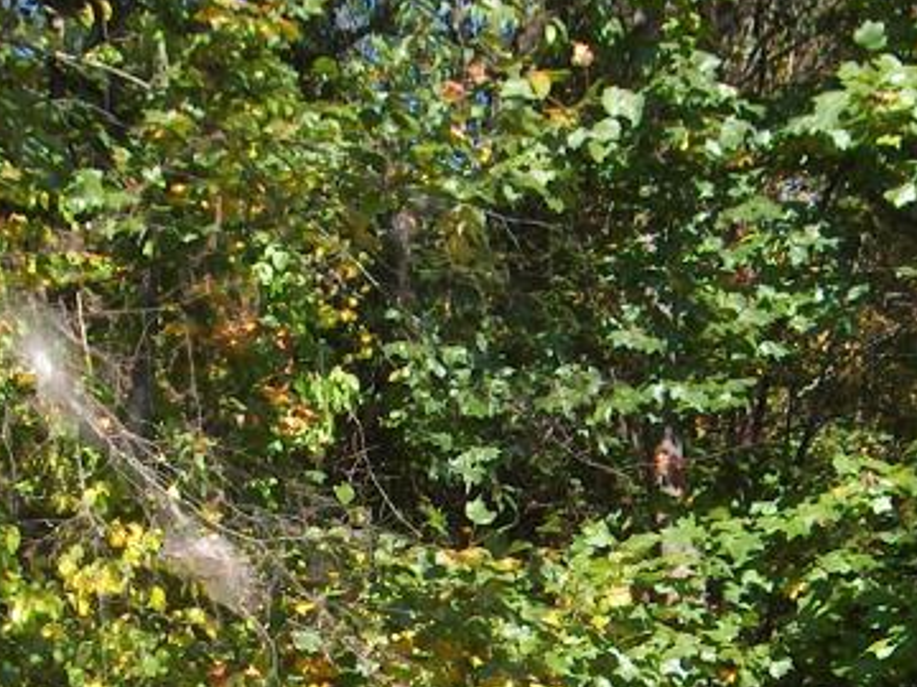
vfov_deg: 10.2
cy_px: 1111
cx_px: 369
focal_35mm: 139
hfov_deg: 14.2
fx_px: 3682
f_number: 4.8
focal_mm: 8
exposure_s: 1/292
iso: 100
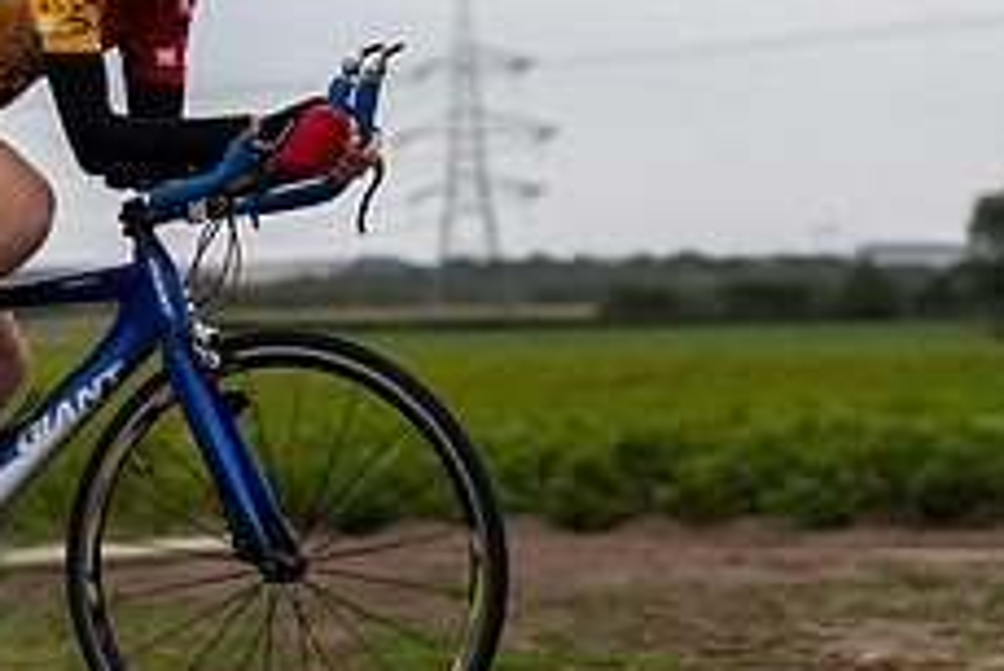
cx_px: 57
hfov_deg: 11.2
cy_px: 29
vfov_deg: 7.5
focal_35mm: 182
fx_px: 5079
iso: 1600
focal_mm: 72
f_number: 3.2
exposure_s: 1/800
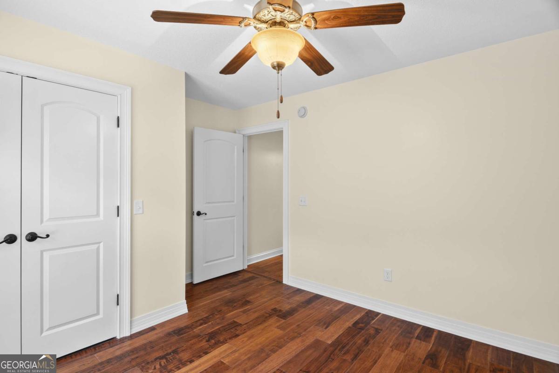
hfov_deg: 95.0
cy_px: 186
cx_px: 280
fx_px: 256
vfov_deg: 72.1
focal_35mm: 16
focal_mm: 11
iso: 250
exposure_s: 2
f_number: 7.1
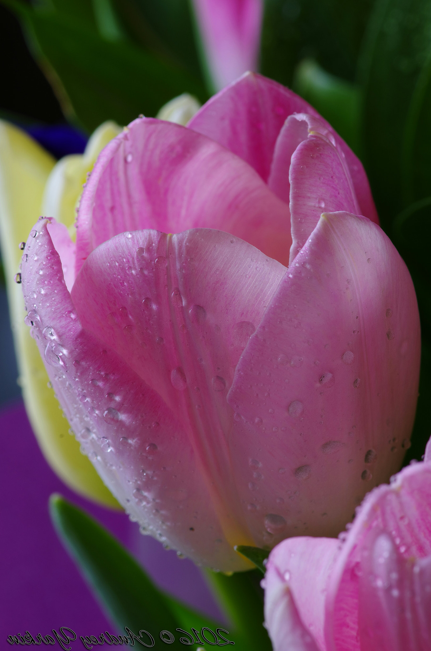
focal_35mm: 150
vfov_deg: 13.7
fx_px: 2706
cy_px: 326
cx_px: 216
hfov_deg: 9.1
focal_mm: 100
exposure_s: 1
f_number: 14
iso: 100
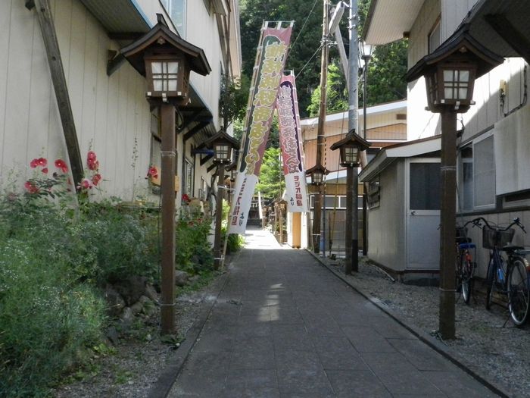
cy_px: 199
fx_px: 490
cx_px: 265
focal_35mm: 32
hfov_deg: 56.8
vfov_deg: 44.2
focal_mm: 5.6
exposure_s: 1/800
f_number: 5
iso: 1600
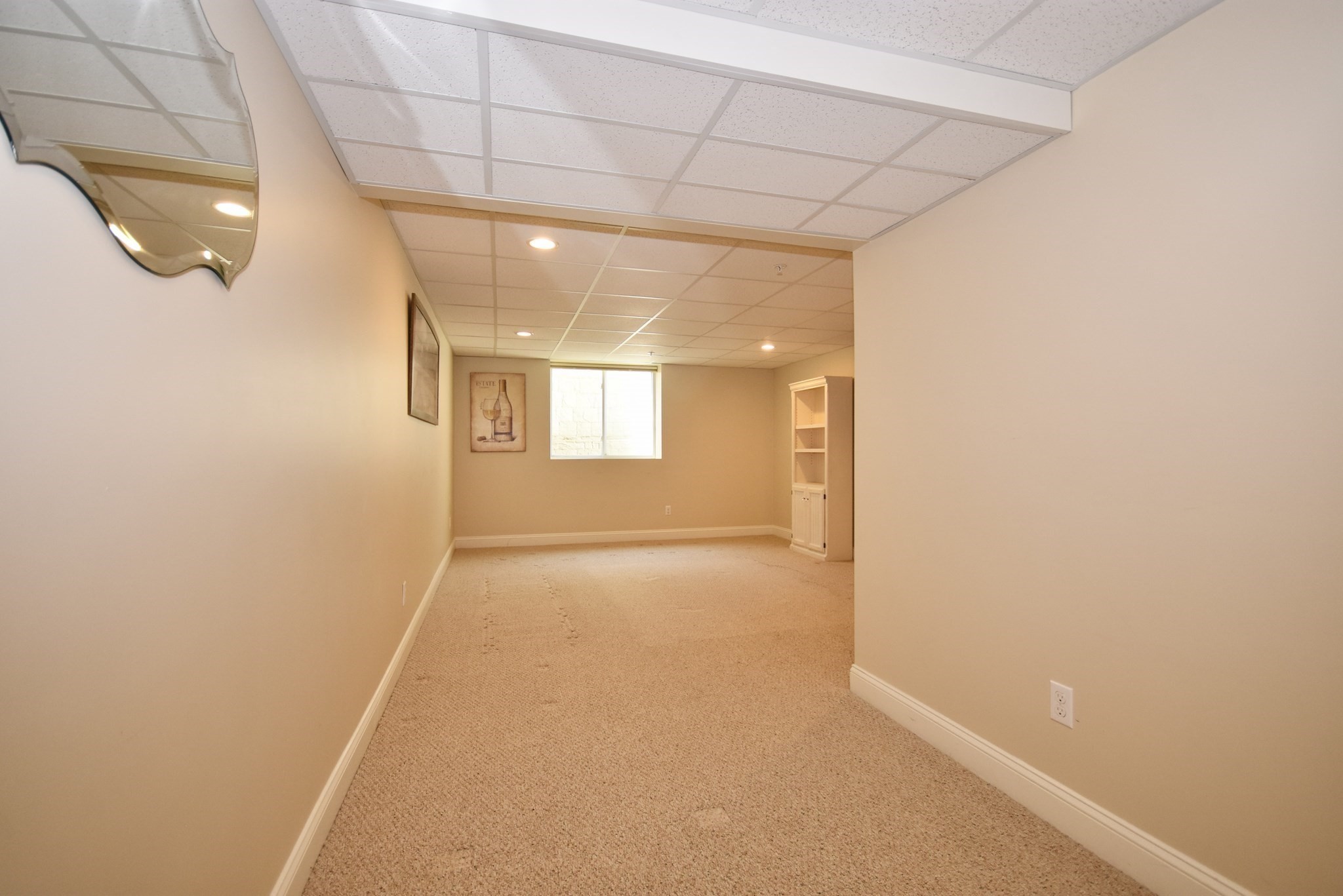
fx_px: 560
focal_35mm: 15
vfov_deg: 77.4
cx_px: 672
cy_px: 448
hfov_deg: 100.4
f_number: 4
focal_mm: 10
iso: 500
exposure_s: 1/60
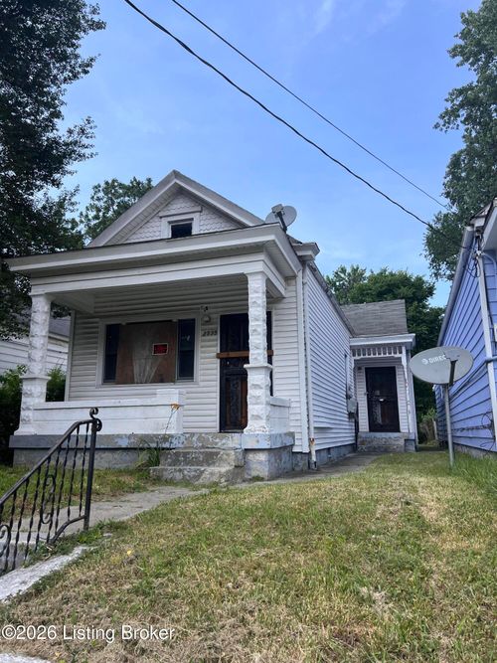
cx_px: 248
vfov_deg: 67.3
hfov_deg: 53.0
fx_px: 498
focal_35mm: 26
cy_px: 332
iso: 50
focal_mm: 5.7
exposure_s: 1/2762
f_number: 1.5
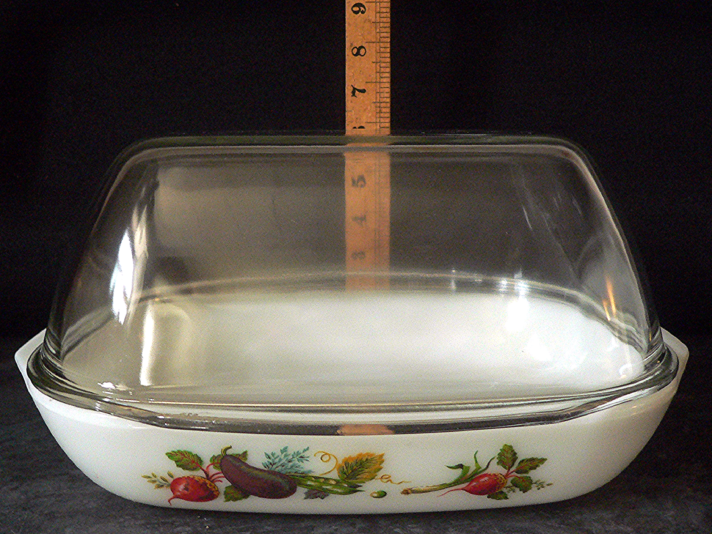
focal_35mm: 36
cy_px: 267
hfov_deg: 51.4
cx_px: 356
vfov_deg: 39.7
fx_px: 740
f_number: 2.8
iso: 400
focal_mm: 6
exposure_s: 1/8
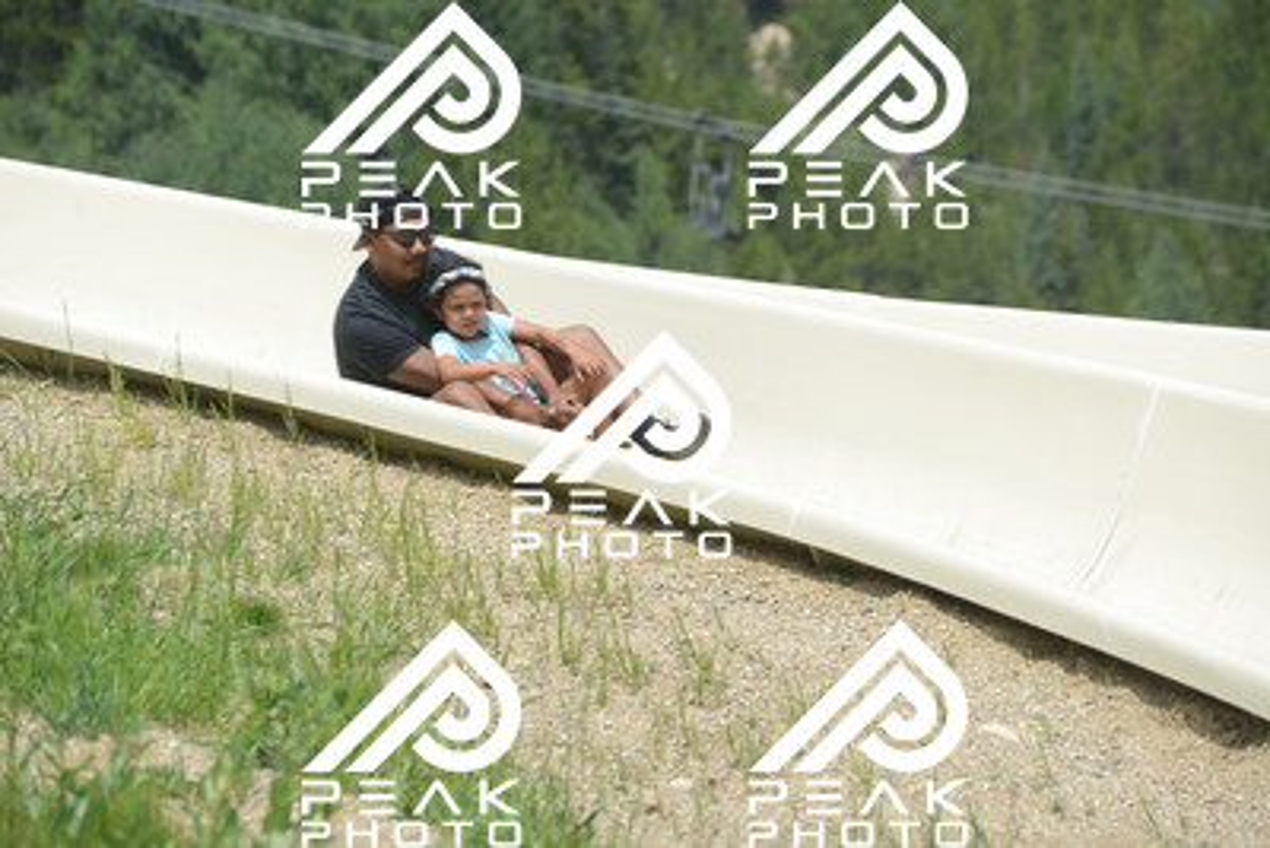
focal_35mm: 195
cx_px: 635
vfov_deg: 7.0
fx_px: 6881
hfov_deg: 10.5
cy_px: 424
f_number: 6.3
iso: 200
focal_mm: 195
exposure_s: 1/640
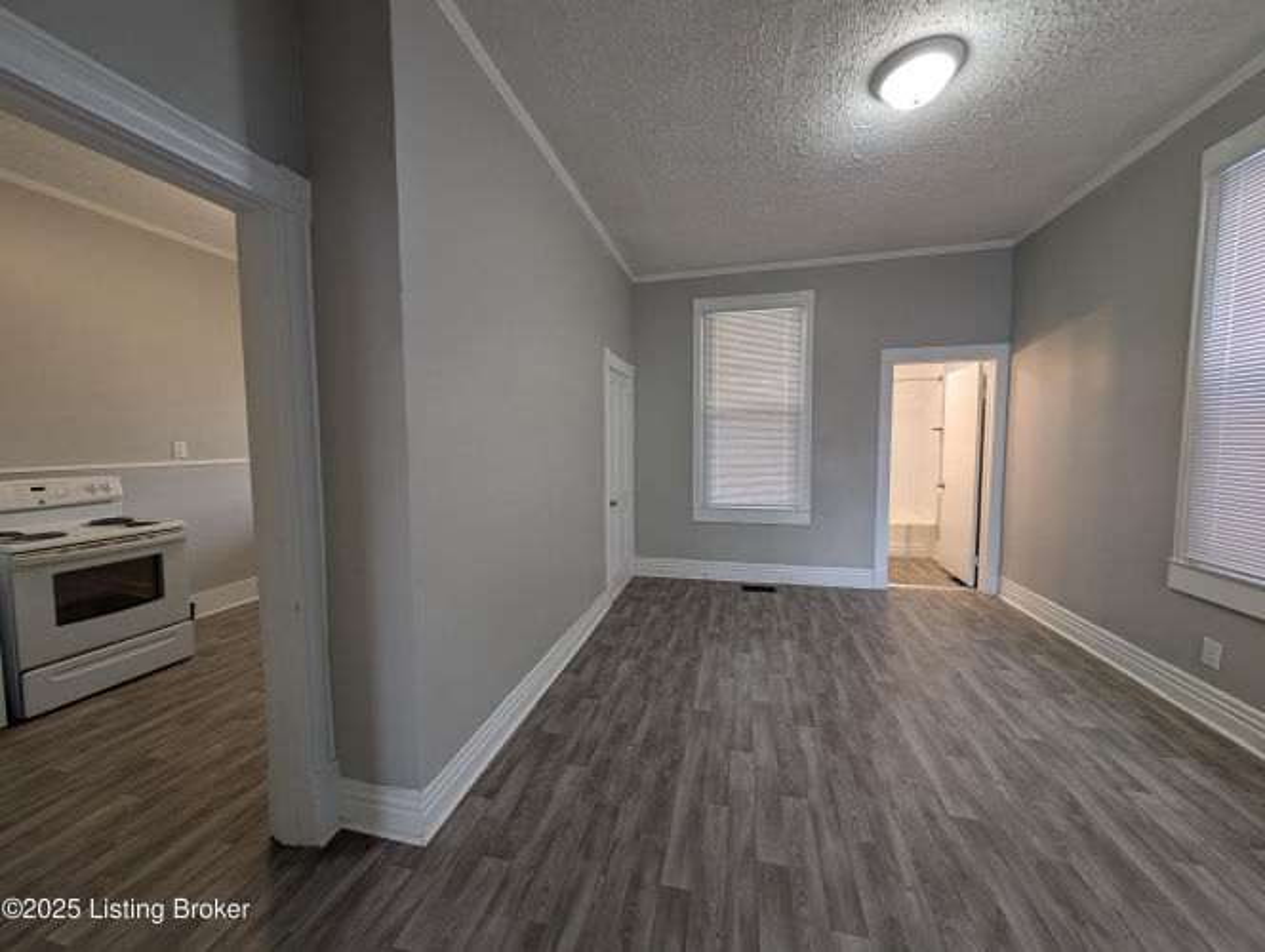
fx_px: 439
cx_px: 632
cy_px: 476
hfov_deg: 110.5
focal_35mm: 12
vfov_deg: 94.6
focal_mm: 2.02
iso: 49
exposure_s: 1/40
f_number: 1.7
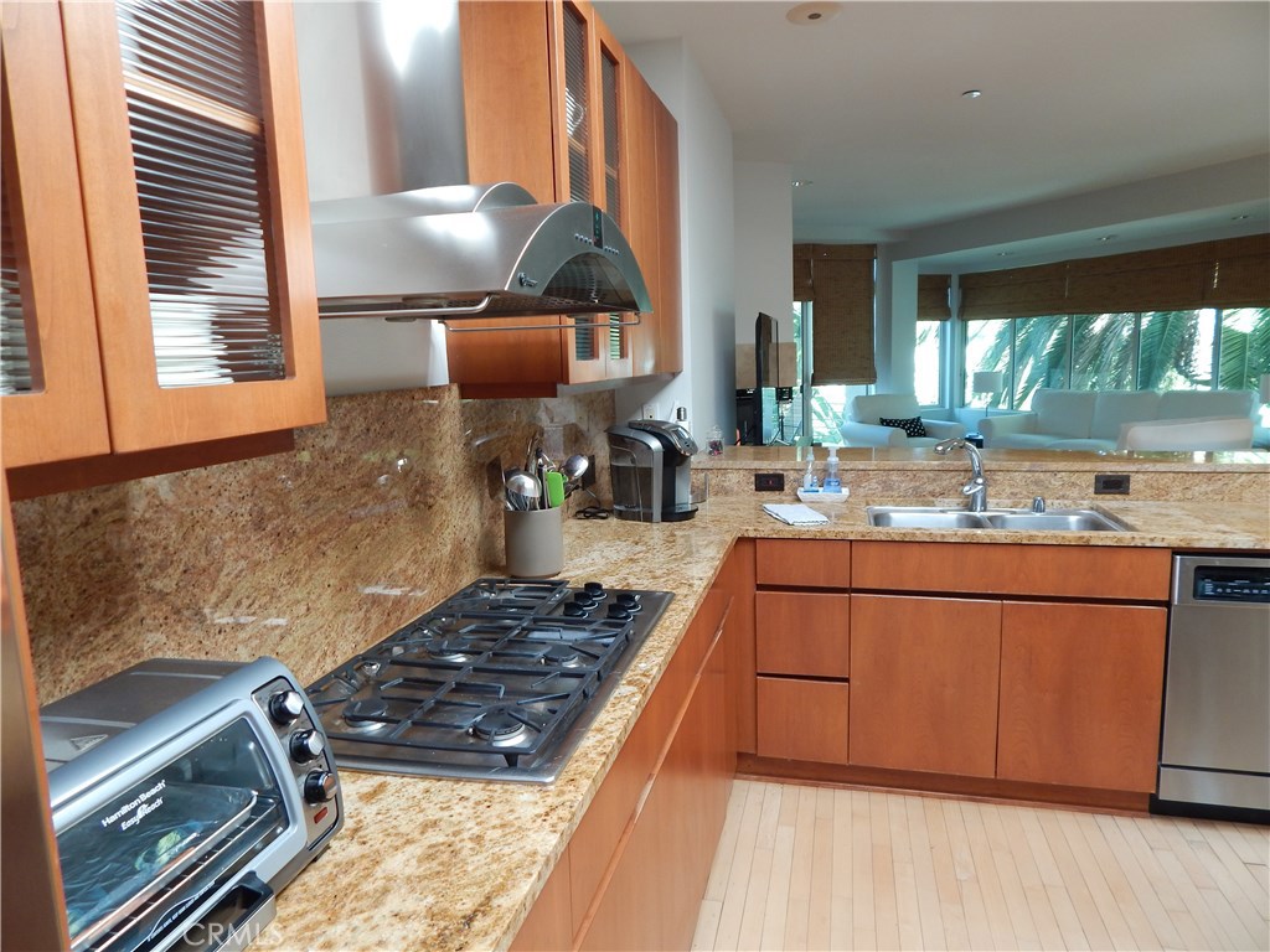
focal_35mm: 22
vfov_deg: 61.1
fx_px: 807
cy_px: 476
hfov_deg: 76.4
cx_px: 635
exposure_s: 1/30
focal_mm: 4
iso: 125
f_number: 3
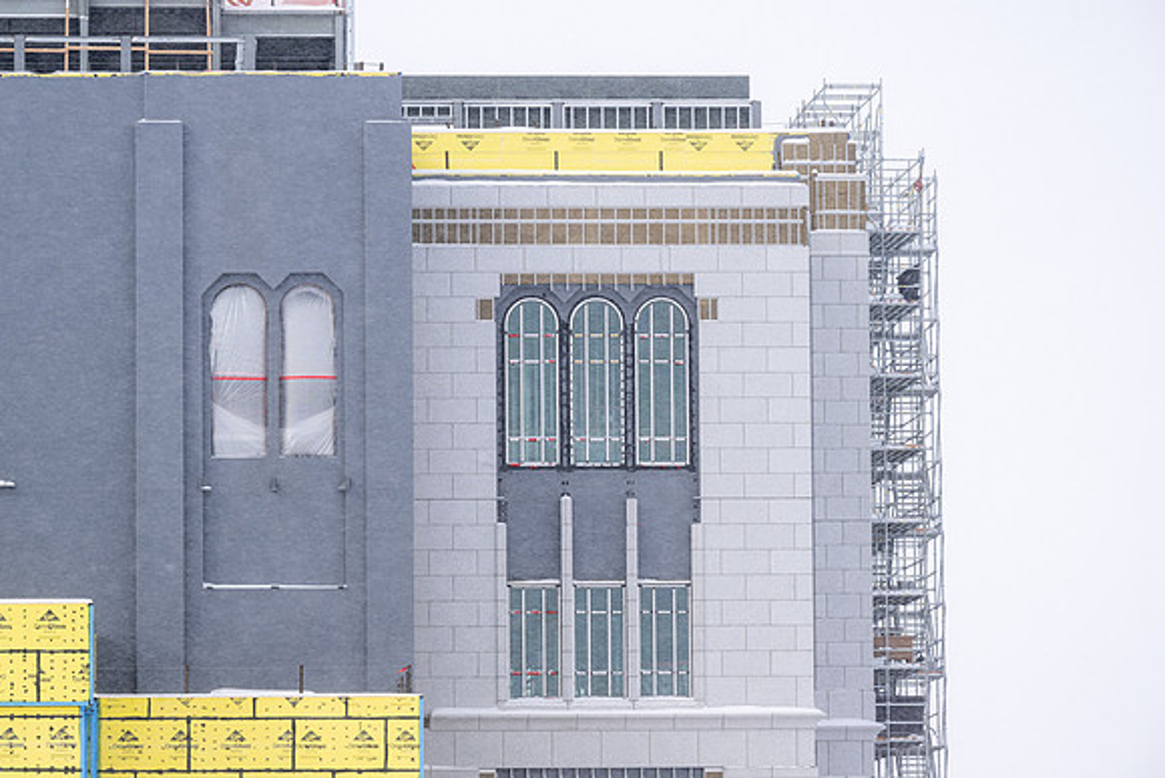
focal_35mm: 203
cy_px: 389
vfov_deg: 6.8
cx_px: 582
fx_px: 6573
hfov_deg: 10.1
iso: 100
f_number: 10
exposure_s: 1/250
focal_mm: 200
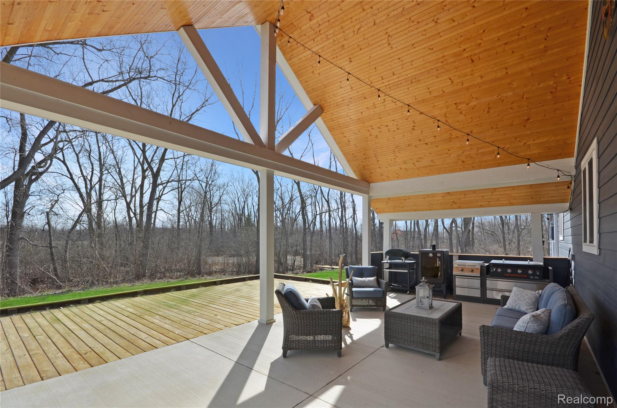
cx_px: 308
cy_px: 204
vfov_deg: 77.1
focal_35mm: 15
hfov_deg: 100.5
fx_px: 257
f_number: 8
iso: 125
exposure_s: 1/250
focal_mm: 10
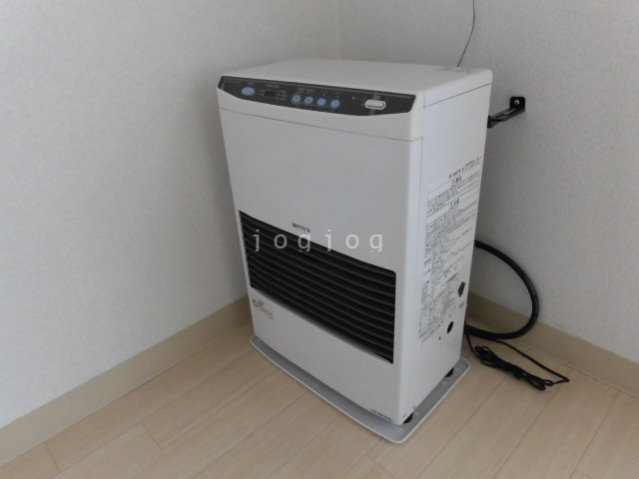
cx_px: 320
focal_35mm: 24
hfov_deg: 71.6
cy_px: 240
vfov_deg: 56.8
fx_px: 443
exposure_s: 1/40
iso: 250
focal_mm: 4.3
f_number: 3.1
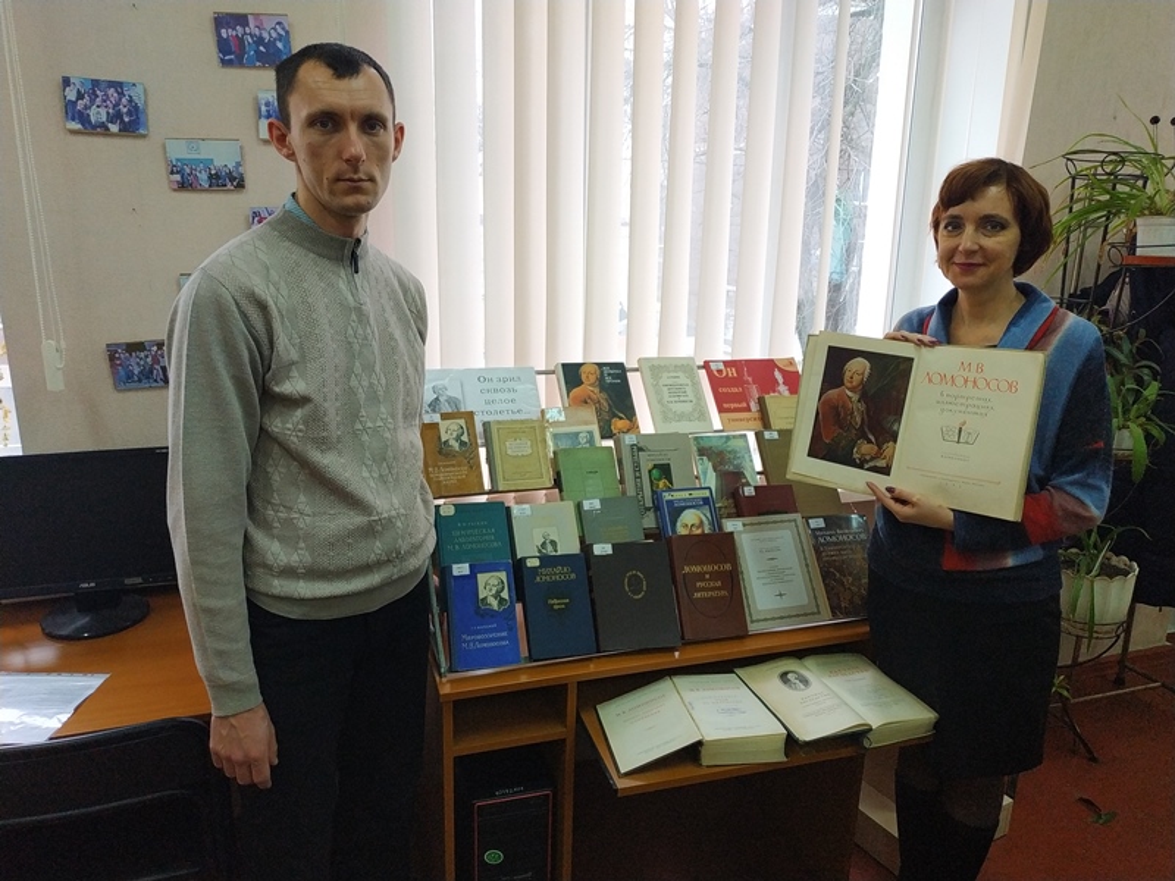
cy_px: 440
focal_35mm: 24
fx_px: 815
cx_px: 588
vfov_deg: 56.8
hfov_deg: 71.6
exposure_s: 1/50
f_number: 1.9
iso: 320
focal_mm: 3.94
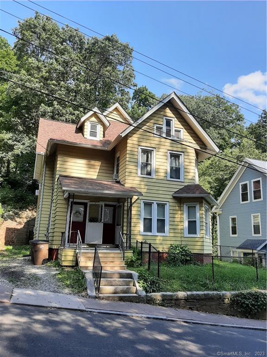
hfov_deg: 53.1
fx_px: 267
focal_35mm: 26
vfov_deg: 67.3
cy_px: 178
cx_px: 134
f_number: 1.7
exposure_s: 1/951
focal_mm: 3.93
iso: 40
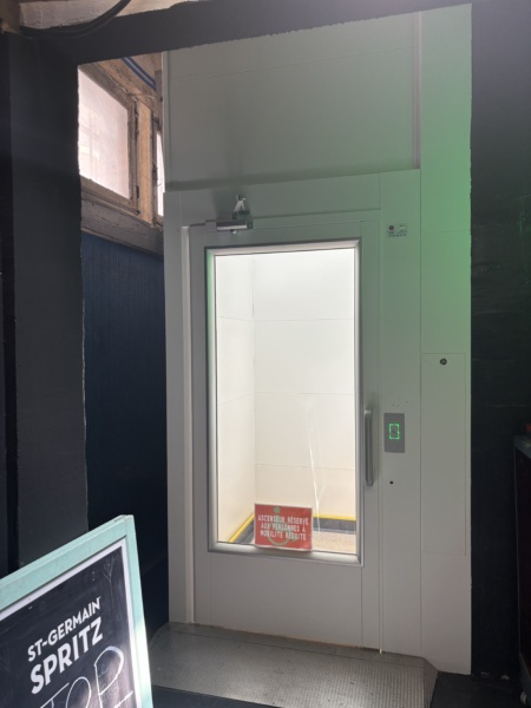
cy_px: 354
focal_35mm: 26
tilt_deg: -3.4
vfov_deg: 67.3
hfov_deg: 53.1
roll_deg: +0.4
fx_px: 532
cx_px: 266
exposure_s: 1/119
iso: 64
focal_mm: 5.96
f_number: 1.6
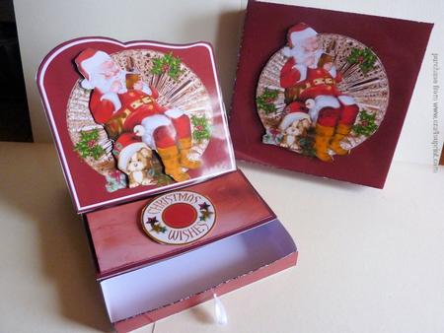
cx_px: 222
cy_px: 166
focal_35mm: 25
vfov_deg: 54.9
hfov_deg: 69.4
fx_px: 321
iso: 400
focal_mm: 4.1
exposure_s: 1/8
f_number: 3.3
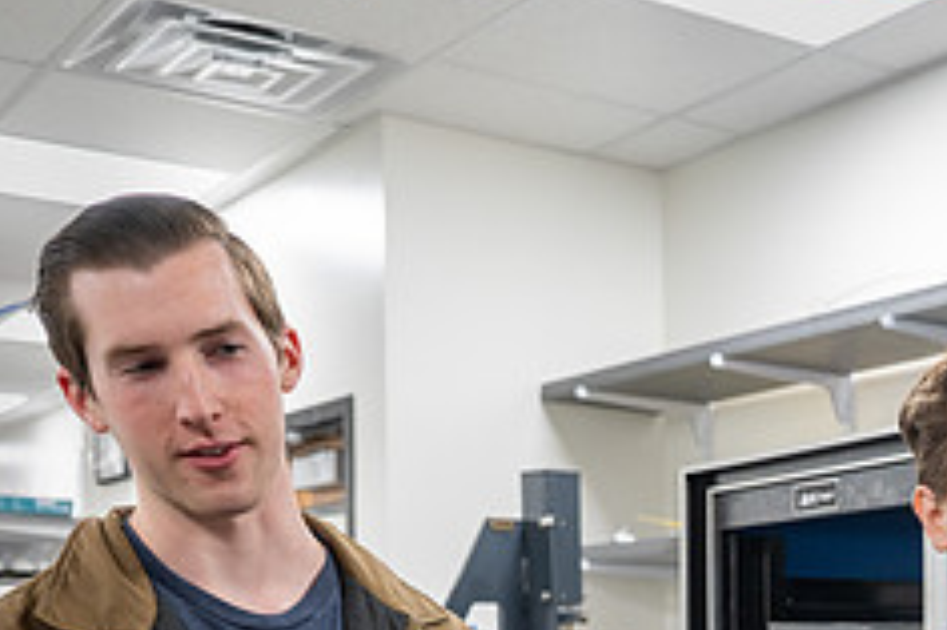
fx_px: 1682
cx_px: 1031
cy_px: 688
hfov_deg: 28.6
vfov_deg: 20.3
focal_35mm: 64
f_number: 2.8
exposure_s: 1/100
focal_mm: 26
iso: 500
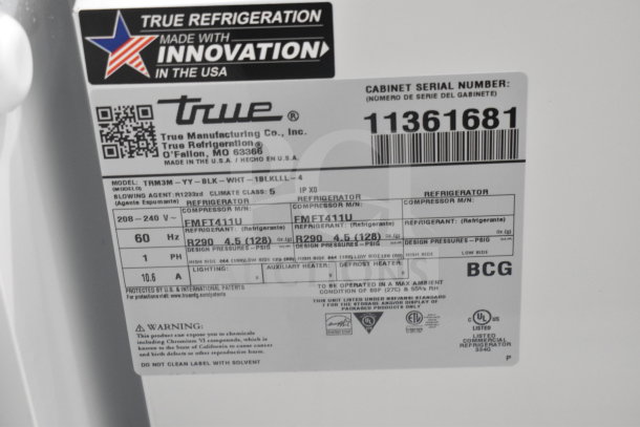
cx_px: 320
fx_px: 1067
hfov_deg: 33.4
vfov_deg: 22.6
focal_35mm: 60
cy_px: 214
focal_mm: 40
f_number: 4.8
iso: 3200
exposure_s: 1/60
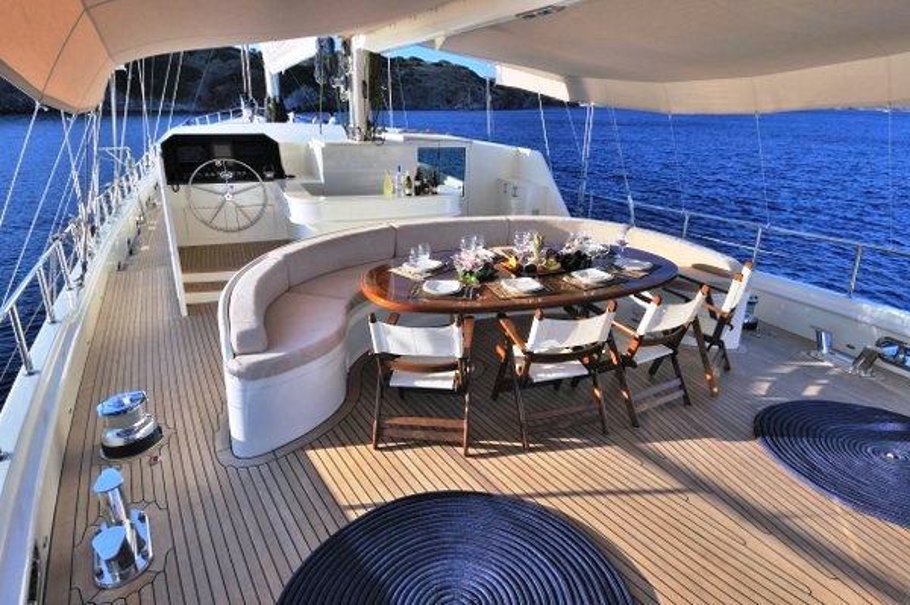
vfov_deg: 59.4
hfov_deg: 81.3
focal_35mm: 21
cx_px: 455
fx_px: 530
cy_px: 302
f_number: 9
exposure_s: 1/200
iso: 200
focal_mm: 14
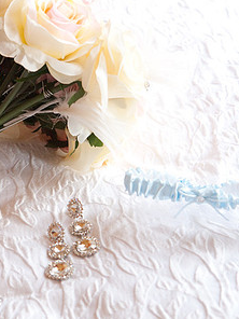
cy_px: 145
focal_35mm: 113
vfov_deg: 17.4
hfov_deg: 12.9
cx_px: -1
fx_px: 1040
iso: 3200
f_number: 5.6
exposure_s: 1/160
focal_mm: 60
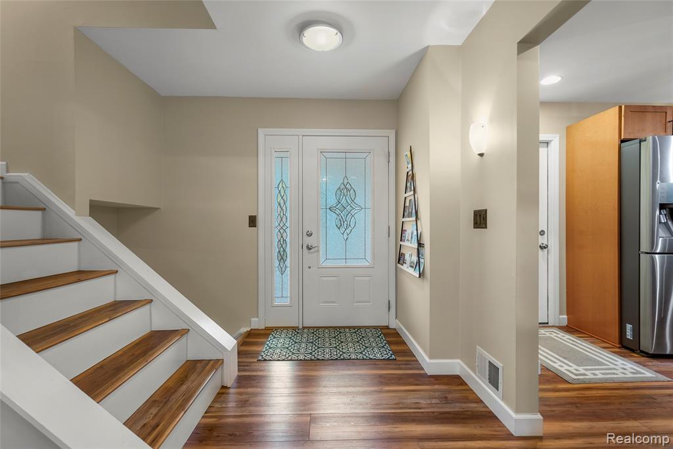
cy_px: 224
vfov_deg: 73.8
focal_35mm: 16
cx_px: 336
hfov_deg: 96.7
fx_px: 299
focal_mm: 16
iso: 100
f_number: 4
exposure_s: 1/13
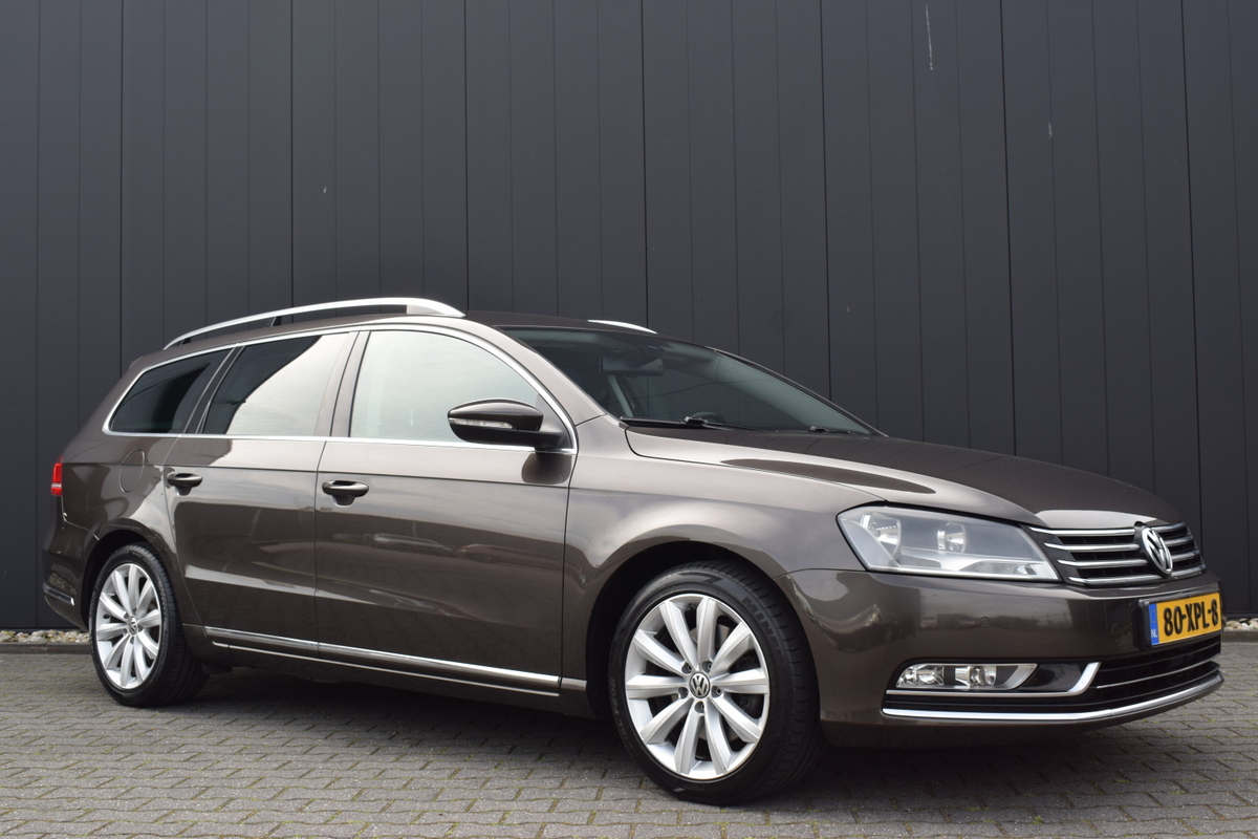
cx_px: 629
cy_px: 420
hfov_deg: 46.4
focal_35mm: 42
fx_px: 1468
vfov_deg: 31.9
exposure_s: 1/250
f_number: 8
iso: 320
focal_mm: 28
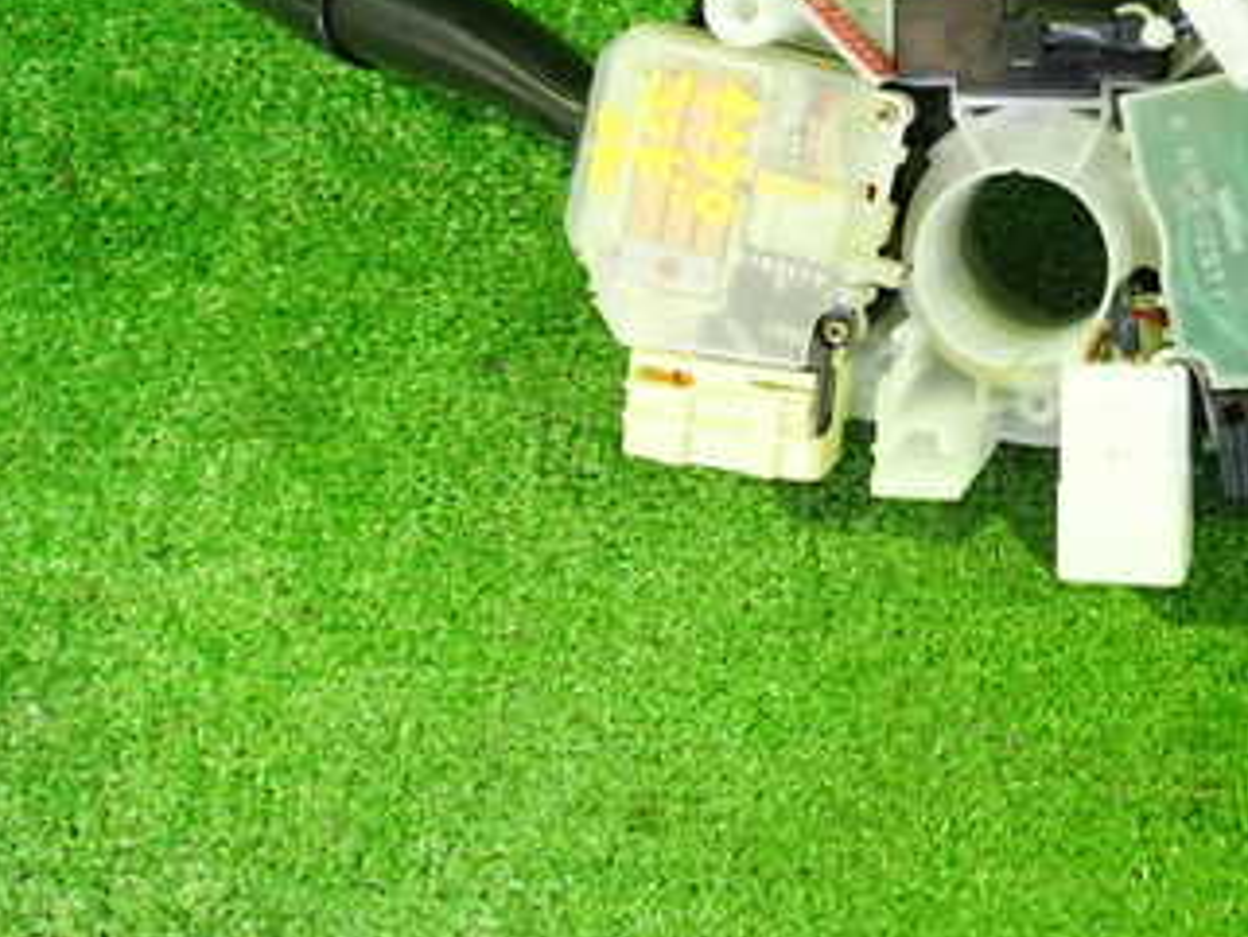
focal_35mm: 56
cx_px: 1116
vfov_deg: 25.6
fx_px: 2020
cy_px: 167
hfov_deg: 32.7
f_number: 2.3
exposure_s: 1/30
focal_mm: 5.4
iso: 800
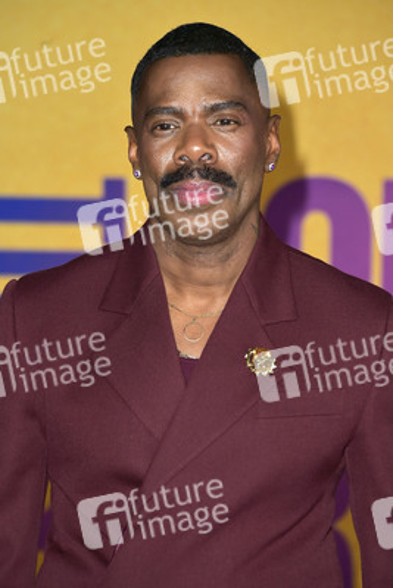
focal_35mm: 170
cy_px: 294
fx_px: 2781
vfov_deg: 12.1
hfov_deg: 8.1
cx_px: 196
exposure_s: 1/250
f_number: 6.3
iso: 320
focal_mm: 170
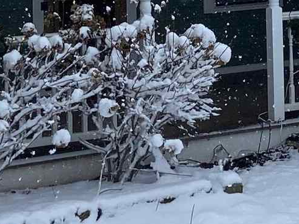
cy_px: -117
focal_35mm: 163
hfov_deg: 11.9
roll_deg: +1.4
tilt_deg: +0.8
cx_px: 355
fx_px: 1409
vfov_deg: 8.9
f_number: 1.8
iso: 32
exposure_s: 1/927
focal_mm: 4.25
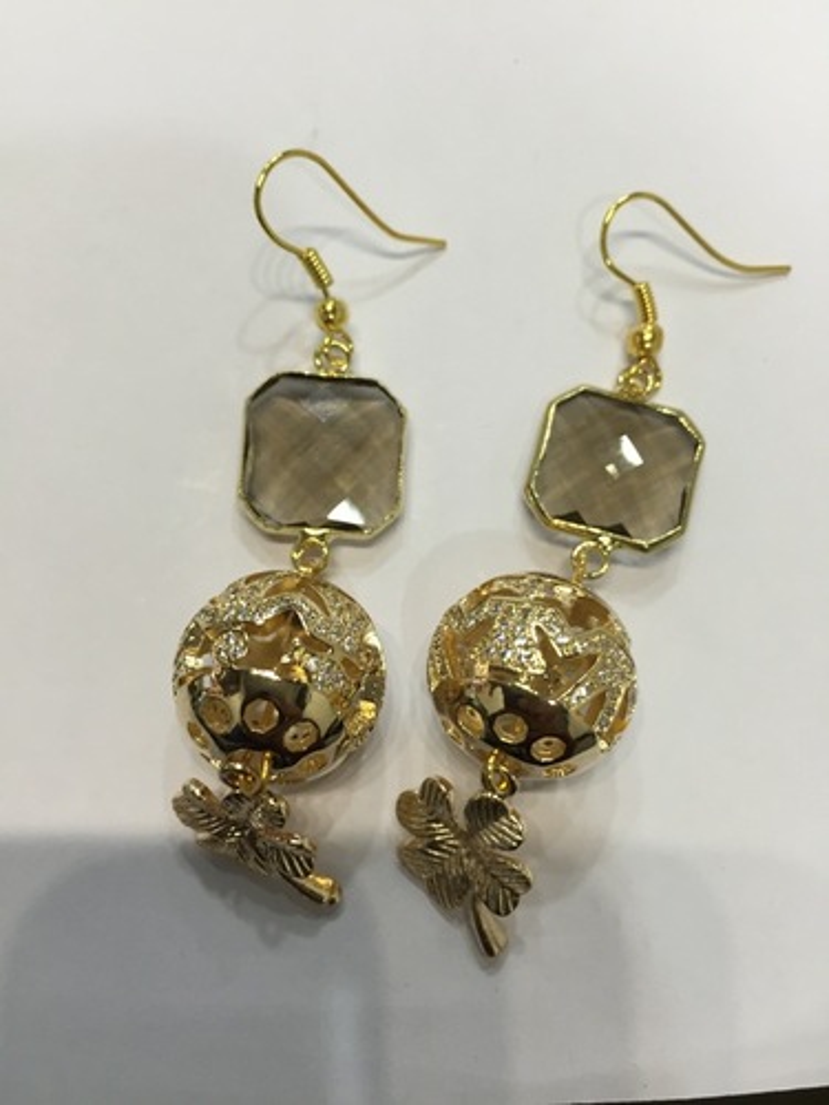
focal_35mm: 29
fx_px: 926
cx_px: 414
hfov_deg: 48.2
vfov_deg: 61.7
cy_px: 552
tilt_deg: -80.3
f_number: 2.2
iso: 80
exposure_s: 1/30
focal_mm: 4.15
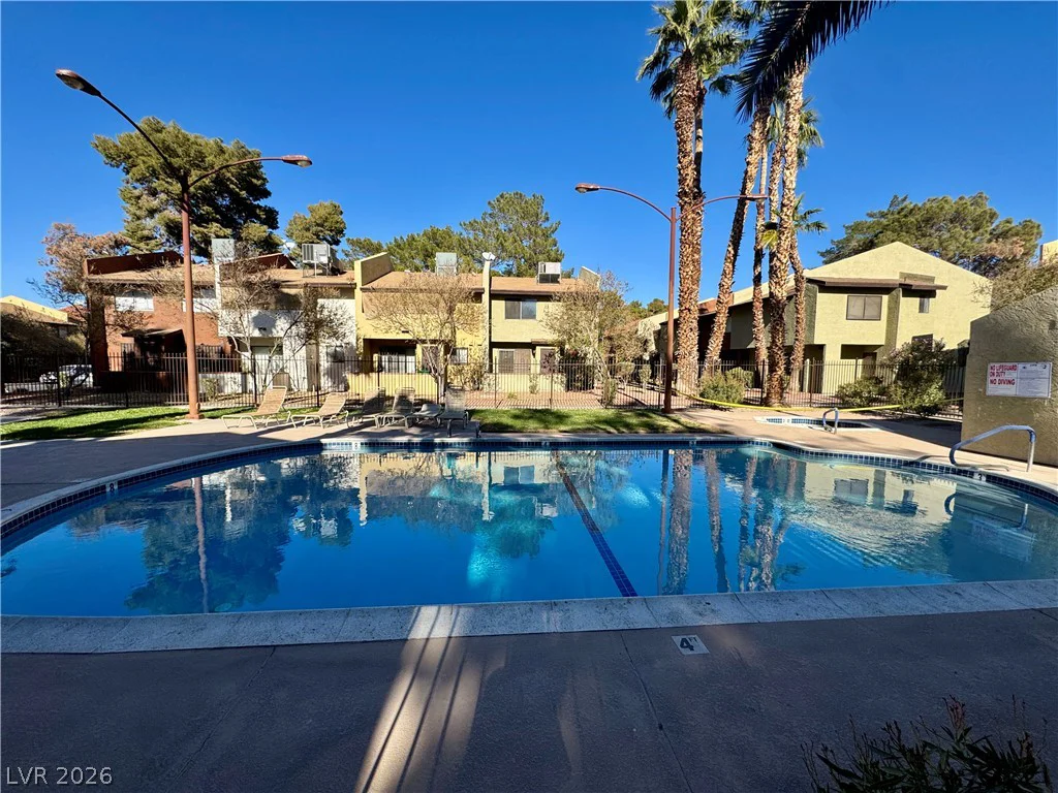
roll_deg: -0.7
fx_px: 428
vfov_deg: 85.7
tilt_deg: -5.3
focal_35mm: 14
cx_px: 529
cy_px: 396
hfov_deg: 102.1
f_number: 2.2
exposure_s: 1/1748
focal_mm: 2.22
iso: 50
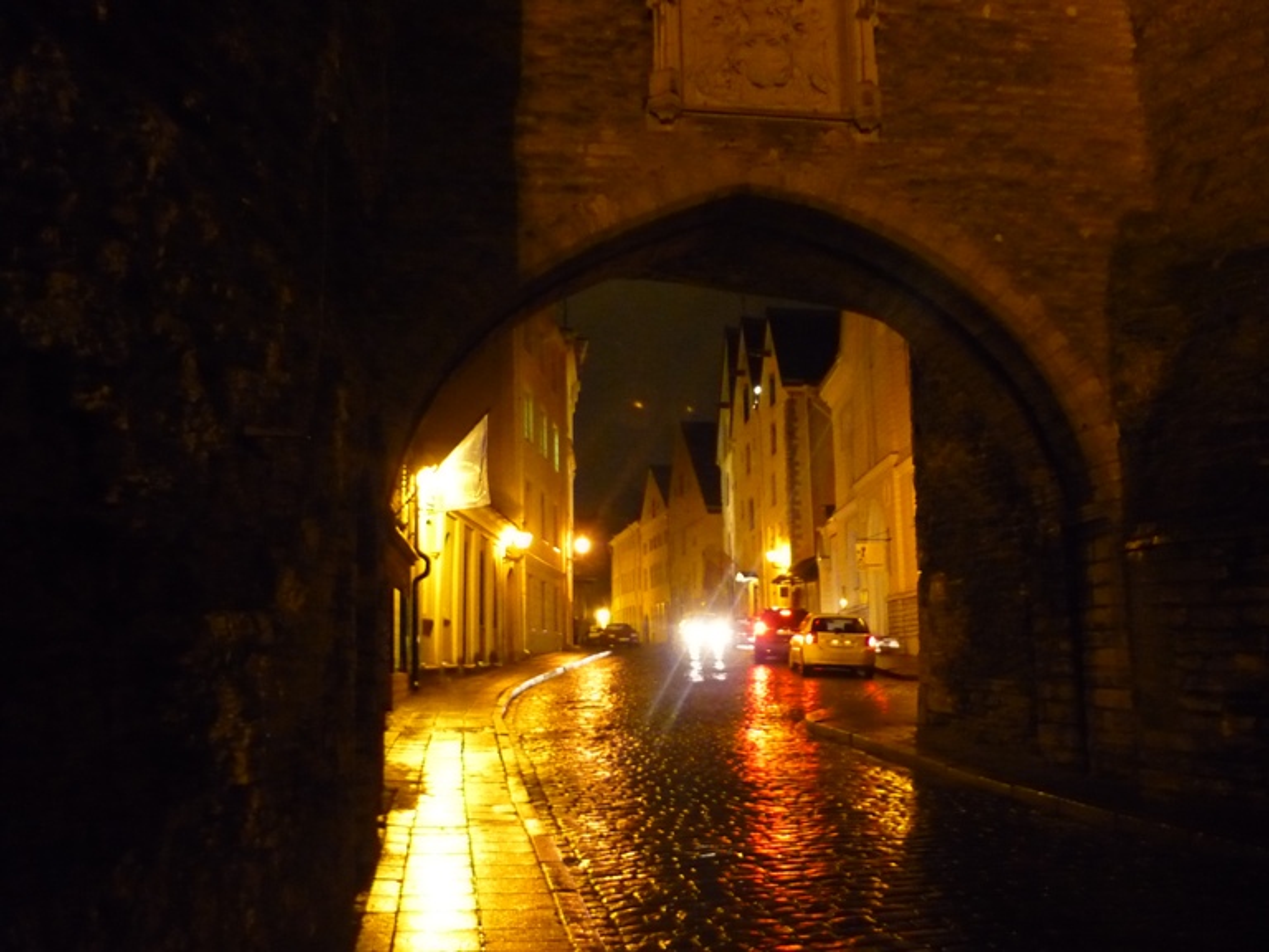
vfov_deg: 42.9
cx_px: 634
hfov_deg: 55.4
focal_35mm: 33
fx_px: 1210
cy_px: 476
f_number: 2.8
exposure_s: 1/10
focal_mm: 5.5
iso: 800
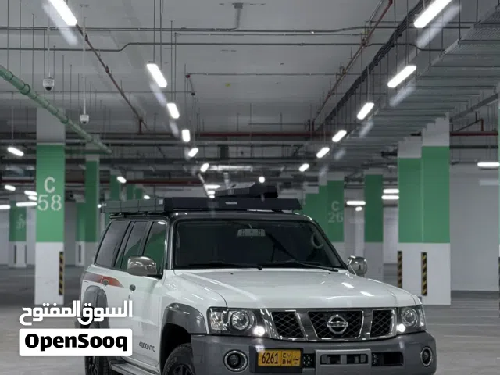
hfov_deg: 50.1
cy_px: 188
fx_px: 534
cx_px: 250
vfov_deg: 38.7
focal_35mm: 37
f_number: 1.78
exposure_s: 1/100
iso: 200
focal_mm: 6.76
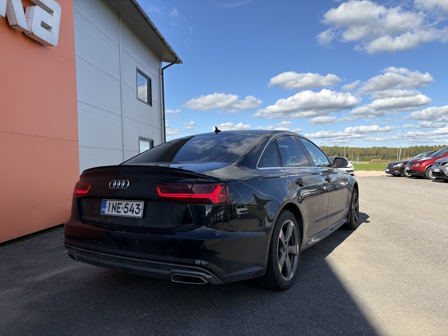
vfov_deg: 53.1
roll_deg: +2.4
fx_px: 336
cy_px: 168
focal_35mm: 26
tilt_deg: +0.1
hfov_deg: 67.3
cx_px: 224
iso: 50
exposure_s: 1/2451
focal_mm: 5.96
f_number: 1.6
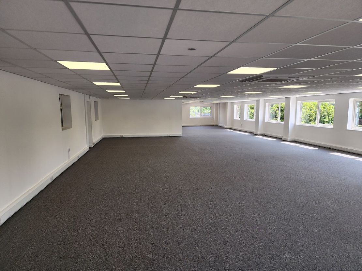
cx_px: 181
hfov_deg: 73.9
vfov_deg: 58.9
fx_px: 241
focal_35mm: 23
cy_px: 136
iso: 40
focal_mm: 6.4
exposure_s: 1/180
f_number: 1.8
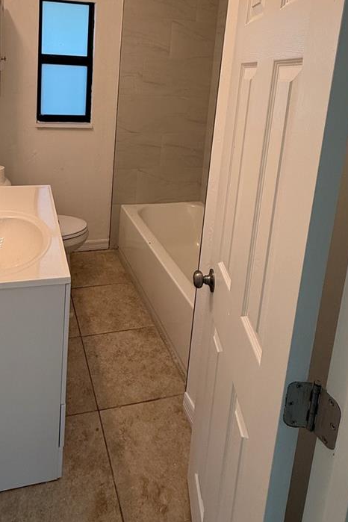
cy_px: 136
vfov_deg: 67.4
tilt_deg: -8.8
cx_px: 108
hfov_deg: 50.1
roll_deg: -3.4
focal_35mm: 25
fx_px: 362
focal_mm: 2.22
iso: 80
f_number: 2.2
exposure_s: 1/120
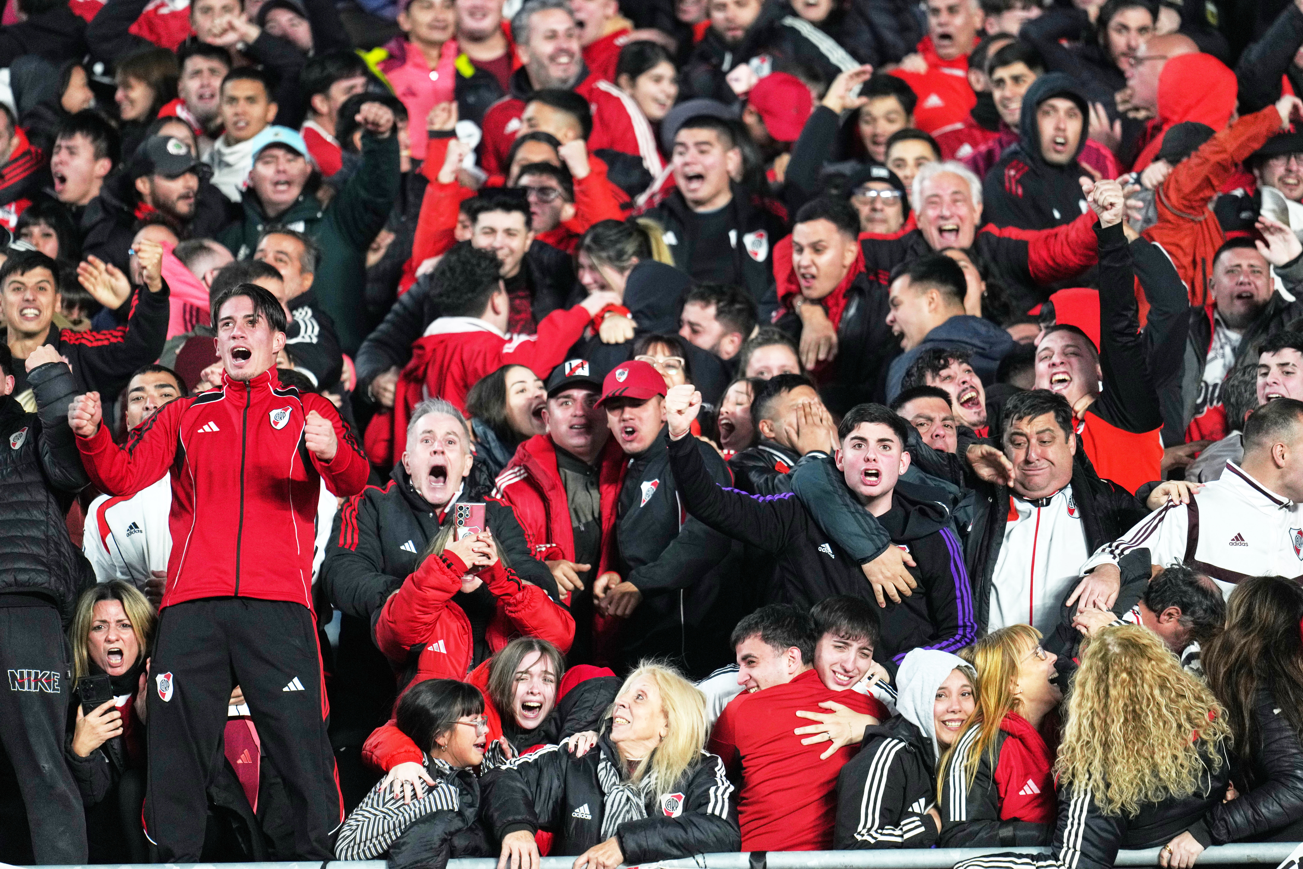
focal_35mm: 300
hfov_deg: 6.9
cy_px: 434
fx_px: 10857
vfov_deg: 4.6
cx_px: 652
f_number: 2.8
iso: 1600
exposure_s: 1/500
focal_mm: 300
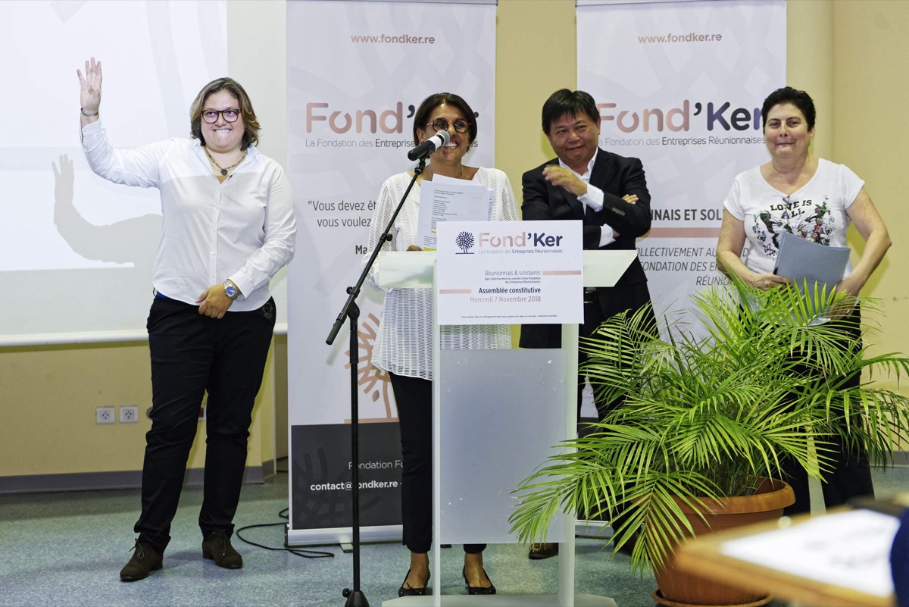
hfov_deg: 28.8
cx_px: 454
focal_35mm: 70
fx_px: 1768
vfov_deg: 19.5
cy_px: 304
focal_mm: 70
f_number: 3.5
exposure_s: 1/80
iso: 800
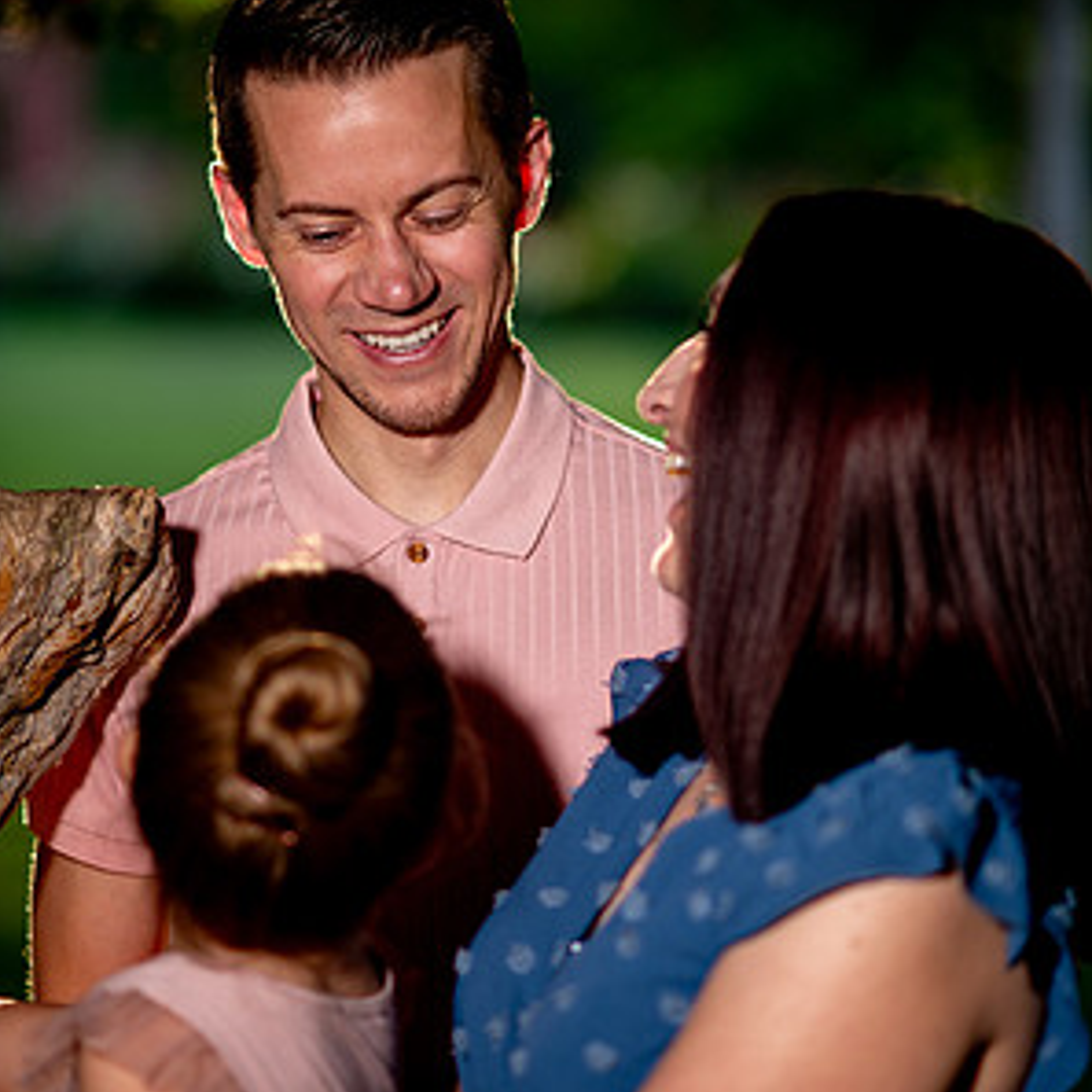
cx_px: 544
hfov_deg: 12.9
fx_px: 4818
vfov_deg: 12.9
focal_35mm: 135
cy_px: 419
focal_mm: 105
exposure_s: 1/250
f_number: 2
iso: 64
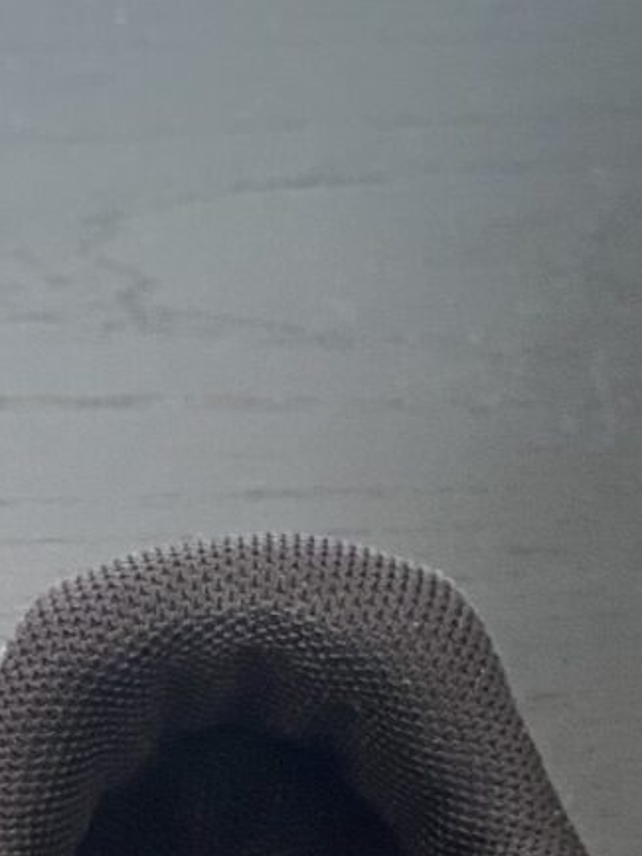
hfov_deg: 11.9
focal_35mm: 123
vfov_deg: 14.7
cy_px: 1352
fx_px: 3040
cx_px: -18
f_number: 1.8
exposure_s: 1/60
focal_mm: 4.25
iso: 320
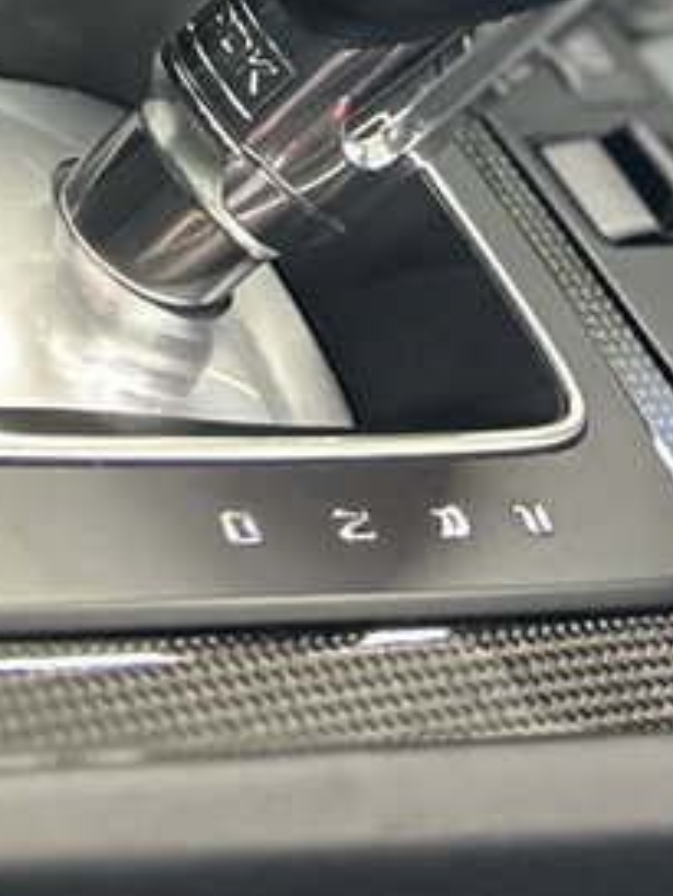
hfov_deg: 11.2
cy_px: -858
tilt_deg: -15.3
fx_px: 3367
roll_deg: -33.6
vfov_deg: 13.2
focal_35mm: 130
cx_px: -181
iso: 640
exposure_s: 1/36
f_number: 1.5
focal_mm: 5.7
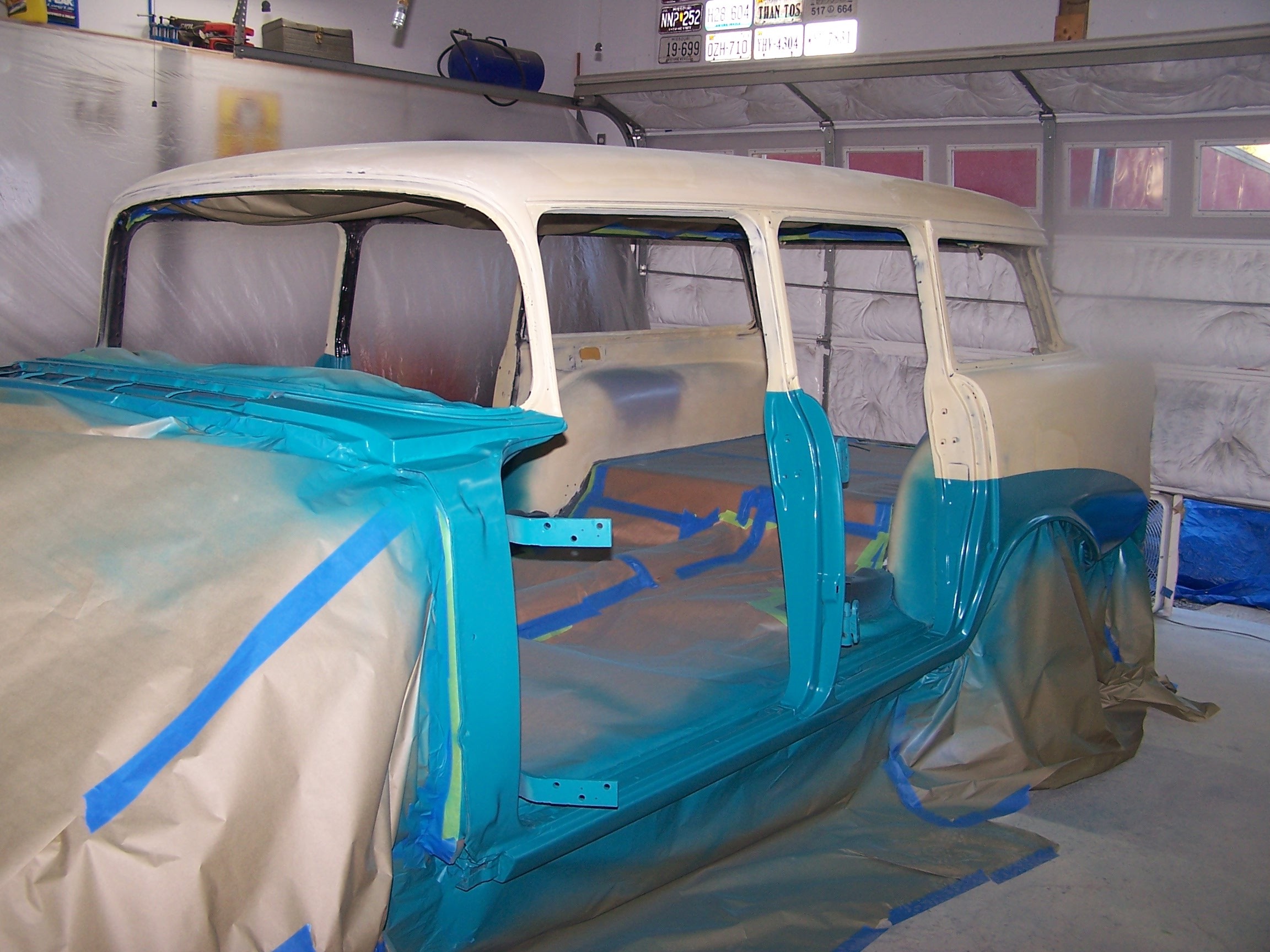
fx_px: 1394
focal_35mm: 38
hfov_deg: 49.0
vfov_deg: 37.7
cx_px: 635
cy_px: 476
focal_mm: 6.3
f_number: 2.8
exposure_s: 1/60
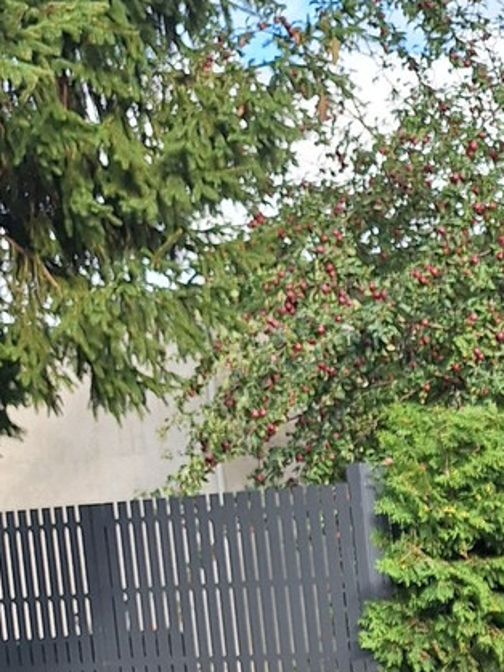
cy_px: 768
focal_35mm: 88
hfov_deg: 14.5
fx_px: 1707
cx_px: 949
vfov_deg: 21.0
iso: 40
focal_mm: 5.54
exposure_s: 1/563
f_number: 1.8
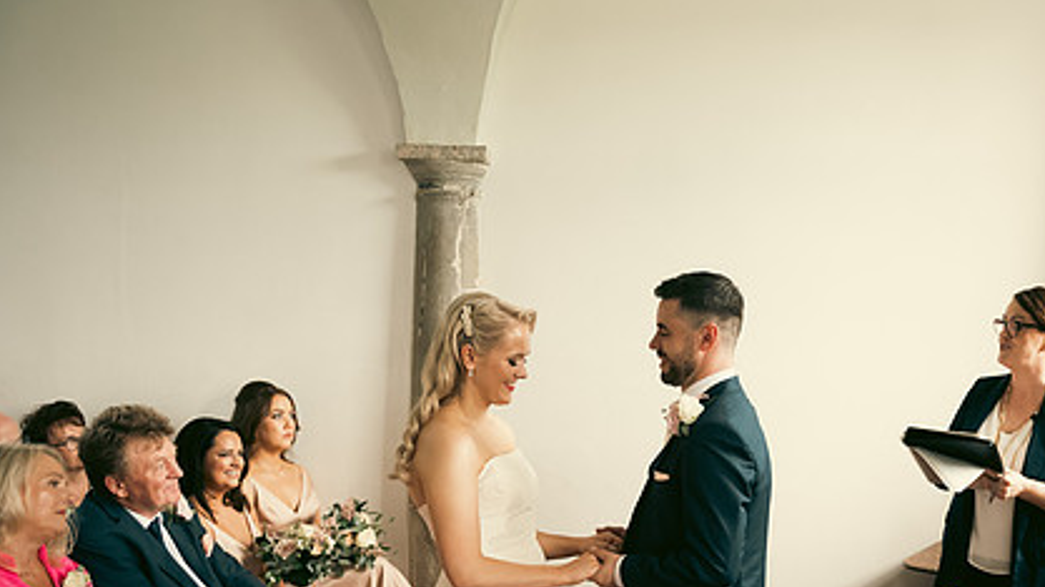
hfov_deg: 55.4
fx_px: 969
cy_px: 420
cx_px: 704
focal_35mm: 35
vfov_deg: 33.2
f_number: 3.5
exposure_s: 1/160
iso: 800
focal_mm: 24
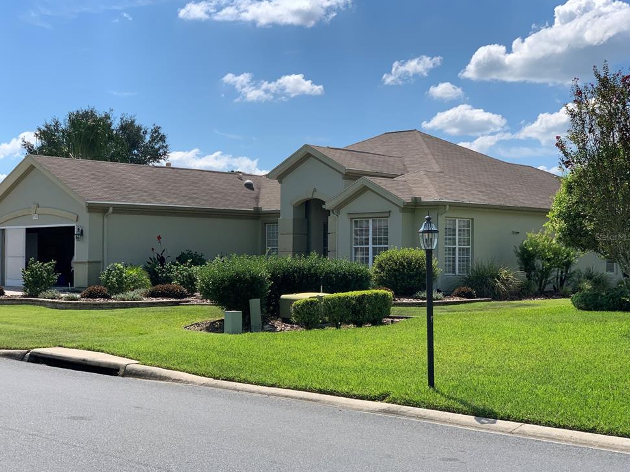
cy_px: 237
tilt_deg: +1.6
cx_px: 301
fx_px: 1001
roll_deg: -1.1
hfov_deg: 34.9
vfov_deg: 26.6
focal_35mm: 55
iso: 16
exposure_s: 1/1597
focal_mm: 6
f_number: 2.4
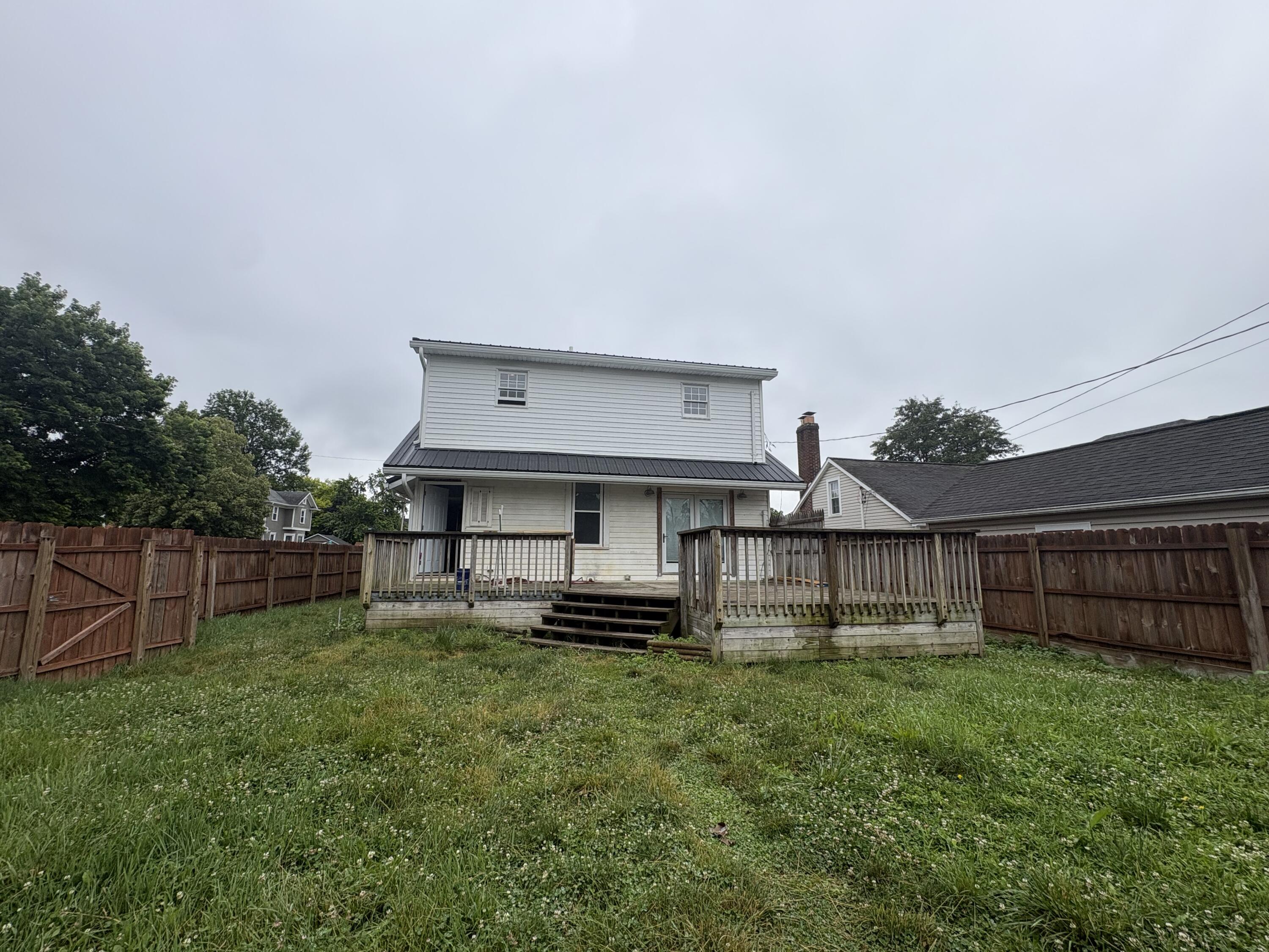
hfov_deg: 102.1
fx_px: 513
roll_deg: +0.2
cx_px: 634
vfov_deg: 85.7
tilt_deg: +10.0
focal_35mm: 14
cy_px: 476
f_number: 2.2
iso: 50
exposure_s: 1/1395
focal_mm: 2.22
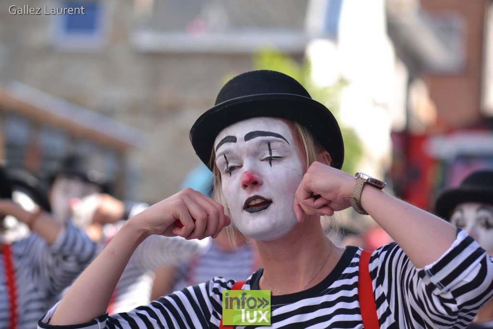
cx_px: 246
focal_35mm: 225
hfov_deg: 9.1
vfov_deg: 6.1
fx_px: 3081
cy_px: 164
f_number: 4.5
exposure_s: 1/200
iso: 100
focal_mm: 150
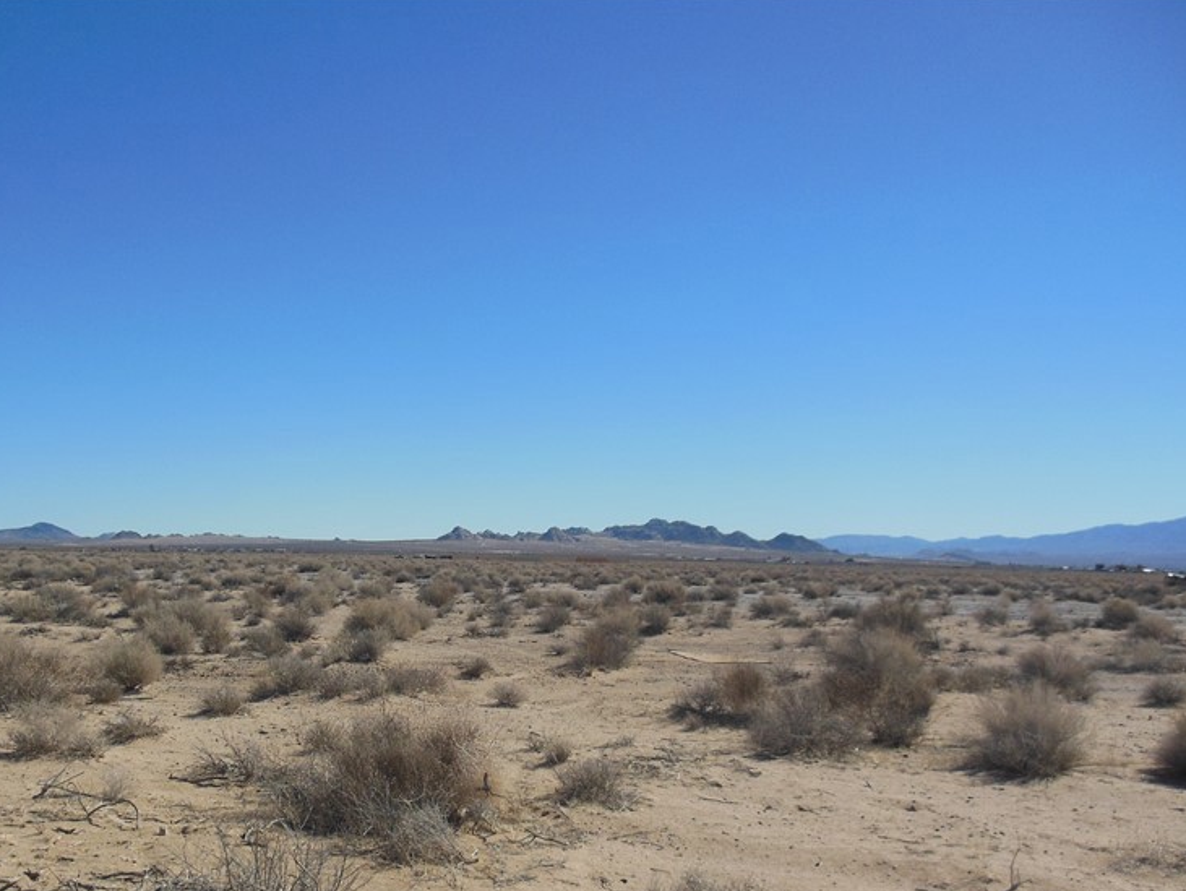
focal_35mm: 35
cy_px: 617
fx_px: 1200
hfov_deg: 52.2
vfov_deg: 40.1
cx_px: 474
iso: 125
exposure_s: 1/800
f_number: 6.4
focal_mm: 4.5
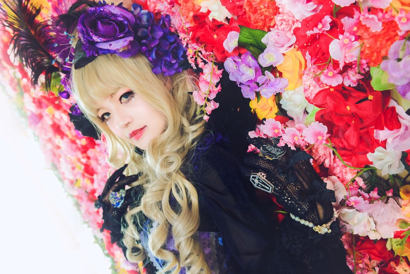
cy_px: 149
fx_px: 319
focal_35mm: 28
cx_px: 213
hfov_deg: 65.4
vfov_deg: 46.4
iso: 800
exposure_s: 1/100
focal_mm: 24
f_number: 4.5
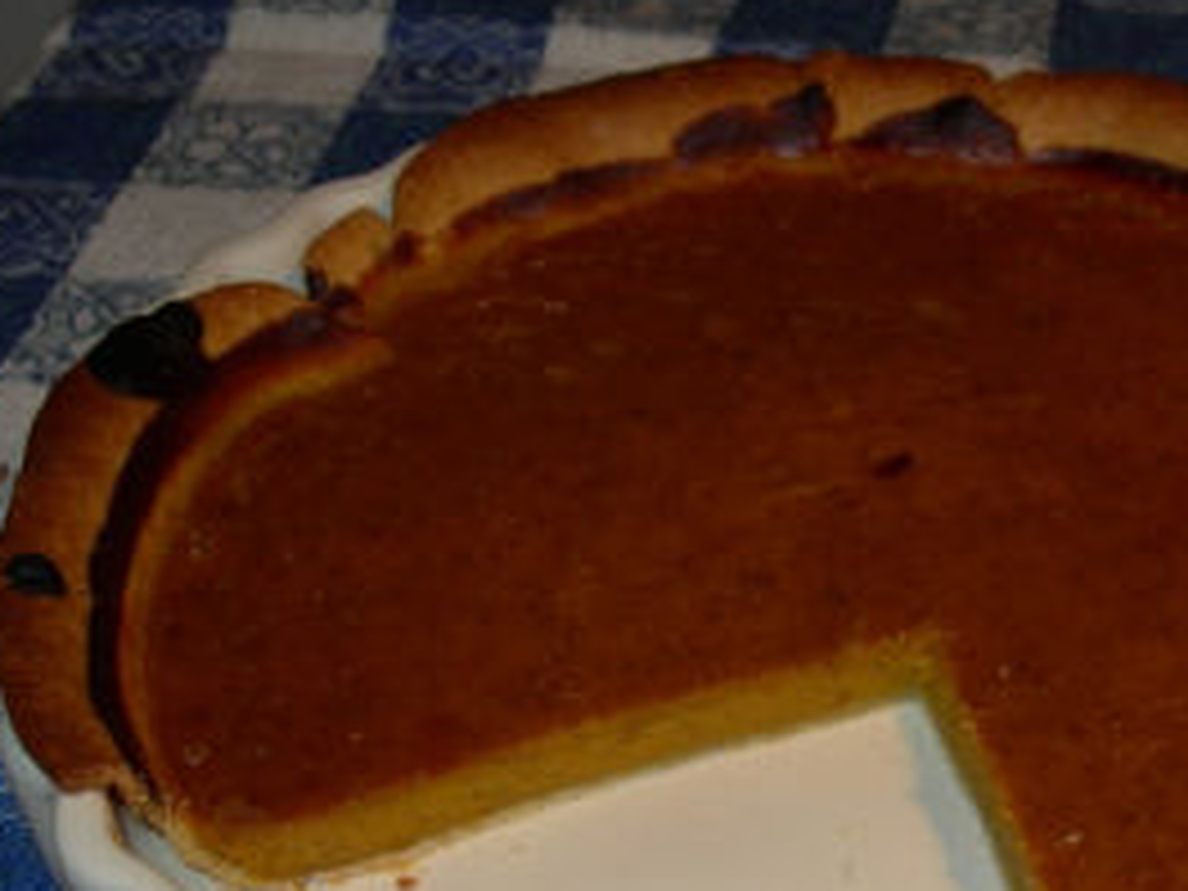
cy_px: 677
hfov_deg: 26.7
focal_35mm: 72
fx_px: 2471
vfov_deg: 20.3
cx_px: 878
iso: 50
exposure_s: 1/60.1
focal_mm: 7.8
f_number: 2.8
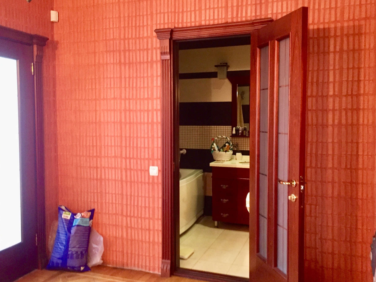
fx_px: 358
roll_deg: -0.7
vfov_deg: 42.9
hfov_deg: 55.4
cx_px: 186
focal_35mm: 33
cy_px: 137
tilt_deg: -2.5
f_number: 2.2
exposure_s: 1/17
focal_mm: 4.15
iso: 320
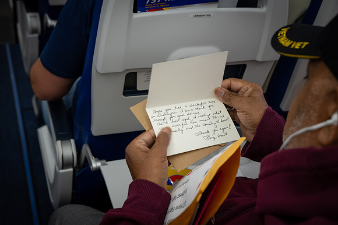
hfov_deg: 36.9
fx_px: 507
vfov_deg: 25.0
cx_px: 169
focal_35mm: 54
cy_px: 112
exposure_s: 1/60
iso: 3600
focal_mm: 54
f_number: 6.3
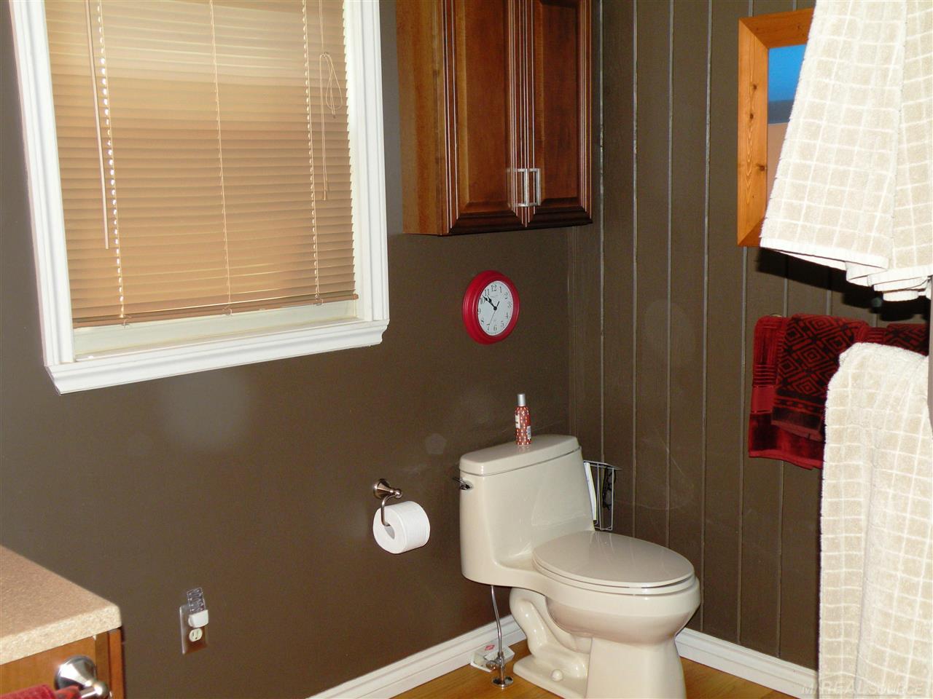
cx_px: 466
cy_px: 350
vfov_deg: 34.3
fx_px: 1132
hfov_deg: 44.8
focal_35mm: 42
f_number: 3.2
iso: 153
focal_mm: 7.4
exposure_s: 1/60
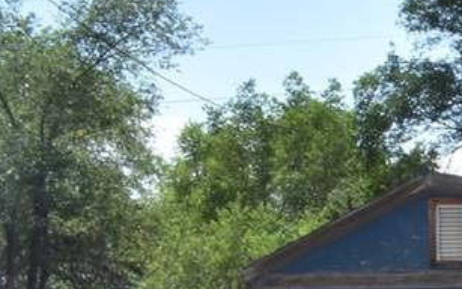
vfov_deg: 8.9
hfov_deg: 11.7
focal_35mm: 145
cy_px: 409
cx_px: 1120
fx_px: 1826
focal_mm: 18
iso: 640
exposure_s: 1/200
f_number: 22
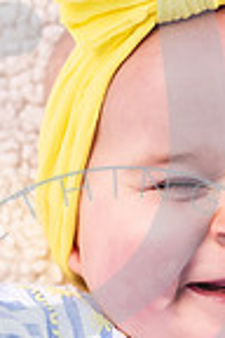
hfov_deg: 6.8
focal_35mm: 202
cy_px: 210
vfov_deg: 10.2
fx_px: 1894
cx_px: 244
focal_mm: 50
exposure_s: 1/320
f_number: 2.8
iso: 100
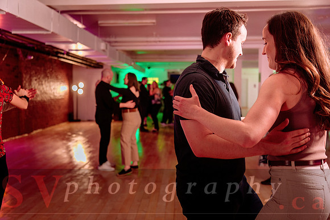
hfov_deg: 54.4
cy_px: 110
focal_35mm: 35
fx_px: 321
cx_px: 165
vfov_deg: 37.9
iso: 500
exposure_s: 1/100
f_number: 2.8
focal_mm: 35
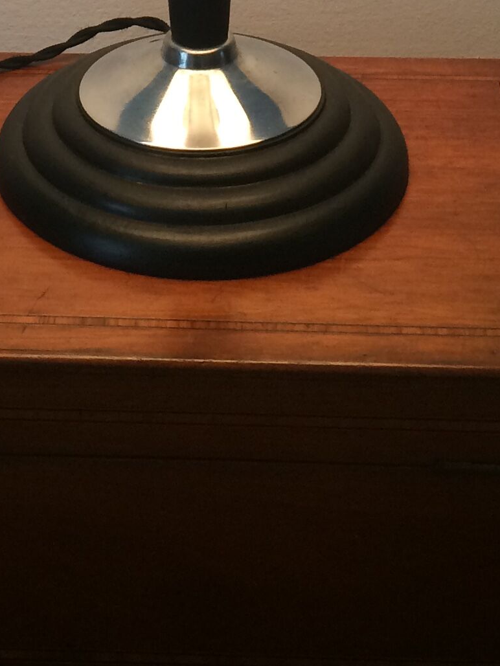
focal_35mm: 92
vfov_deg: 18.8
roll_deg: +1.3
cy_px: -325
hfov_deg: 16.0
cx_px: 177
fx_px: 1771
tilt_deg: -14.8
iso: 50
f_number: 2.2
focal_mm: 4.15
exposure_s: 1/33
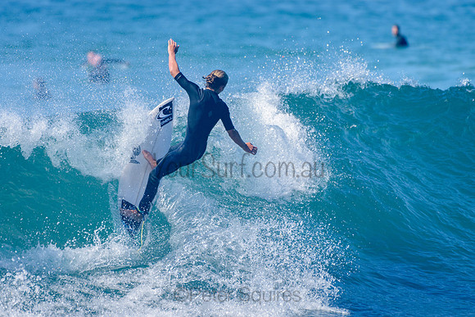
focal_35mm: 613
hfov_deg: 3.4
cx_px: 210
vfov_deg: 2.2
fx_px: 8087
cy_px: 133
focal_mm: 500
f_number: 5.6
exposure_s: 1/2000
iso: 250
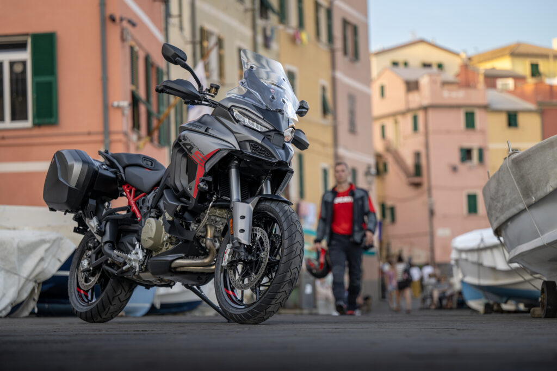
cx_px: 278
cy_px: 186
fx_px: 1470
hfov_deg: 21.5
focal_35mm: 95
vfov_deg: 14.4
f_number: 2.8
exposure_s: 1/400
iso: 200
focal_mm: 95
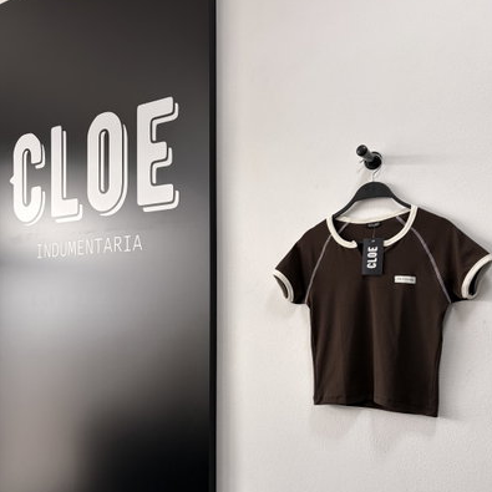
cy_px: 295
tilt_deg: +1.9
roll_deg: -0.8
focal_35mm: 31
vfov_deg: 52.2
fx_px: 498
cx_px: 247
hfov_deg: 52.5
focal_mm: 5.96
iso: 50
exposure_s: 1/122
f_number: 1.6
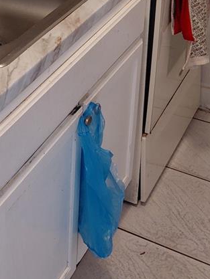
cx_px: -20
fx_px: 582
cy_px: -40
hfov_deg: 19.6
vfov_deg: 24.8
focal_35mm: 72
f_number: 1.8
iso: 400
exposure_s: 1/60
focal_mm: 4.69
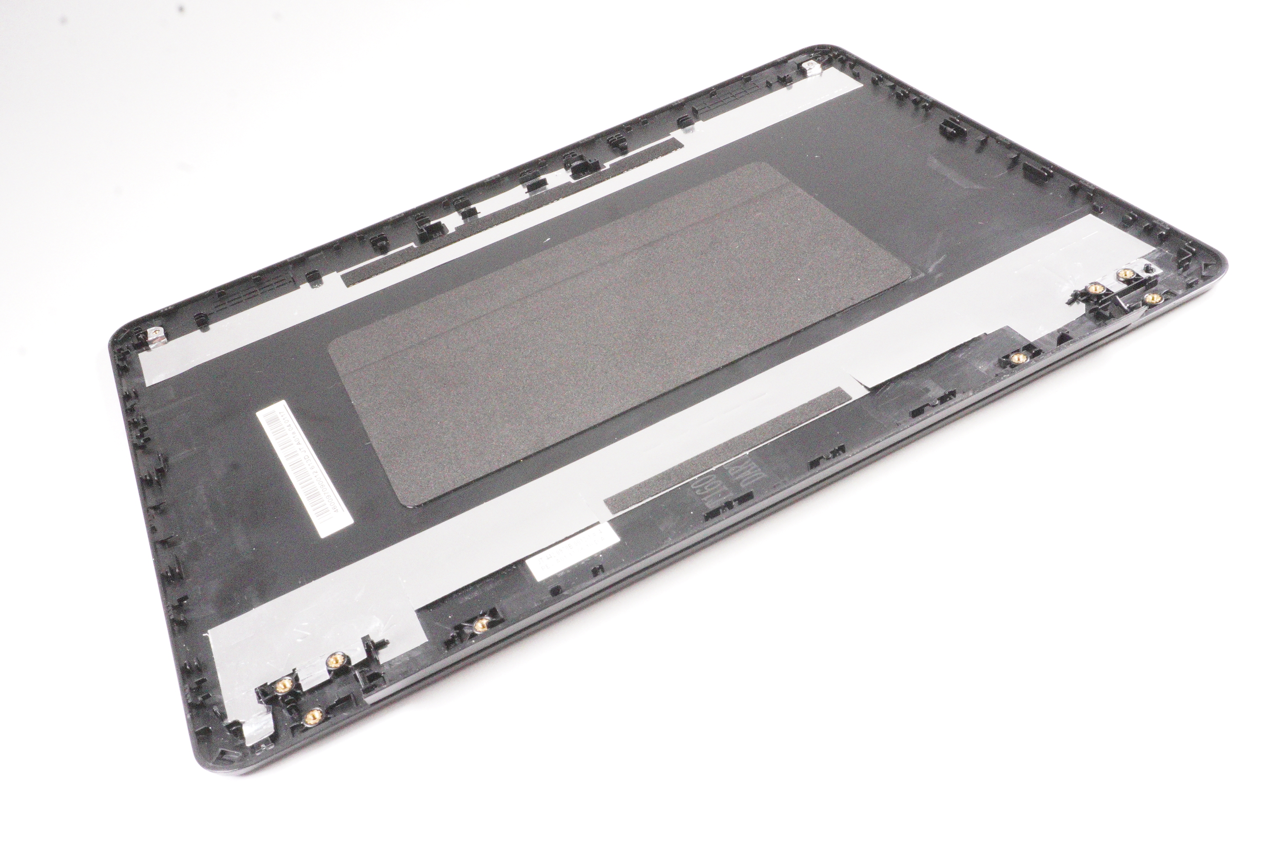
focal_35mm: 33
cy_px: 421
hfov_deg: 57.3
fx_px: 1159
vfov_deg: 39.9
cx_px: 633
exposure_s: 1/200
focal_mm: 22
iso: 12800
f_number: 22
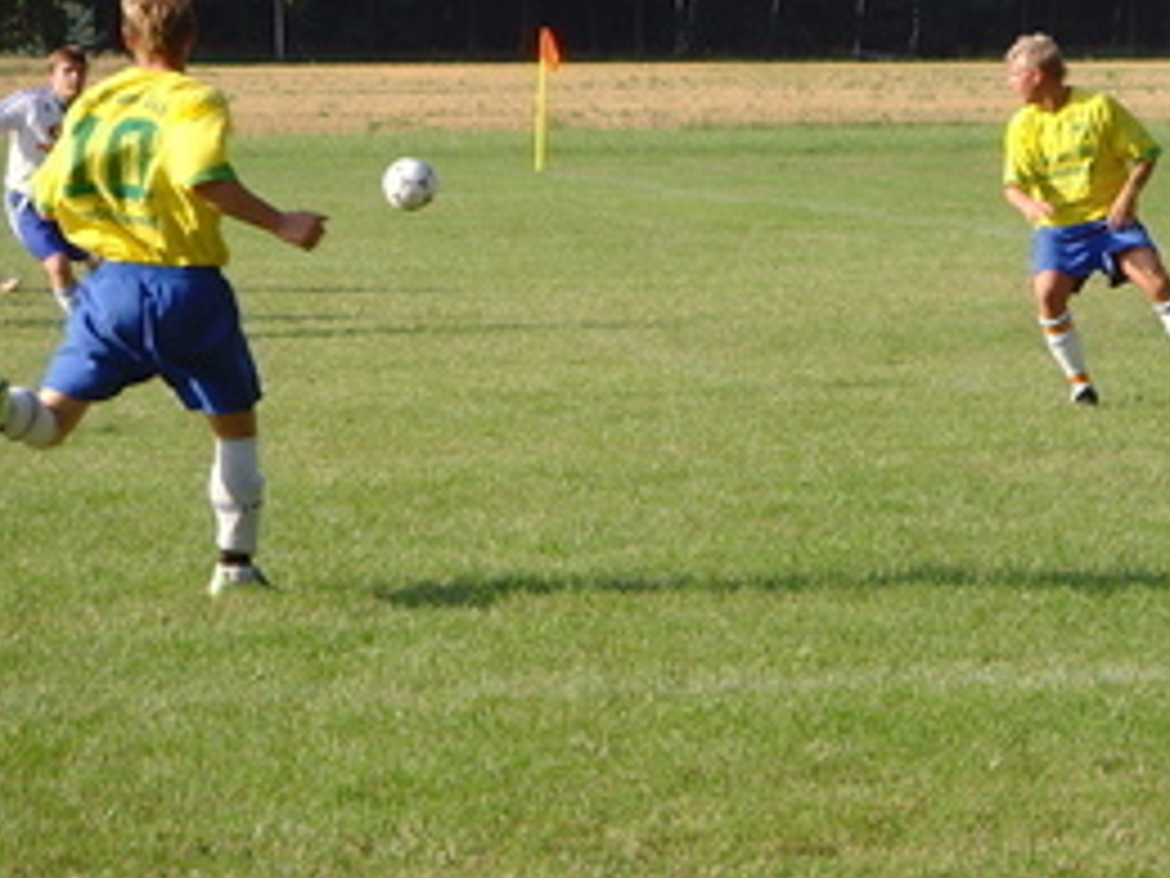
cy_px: 331
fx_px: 6185
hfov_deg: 10.8
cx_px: 940
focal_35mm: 183
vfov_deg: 8.1
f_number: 4.4
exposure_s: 1/350
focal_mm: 16
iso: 80
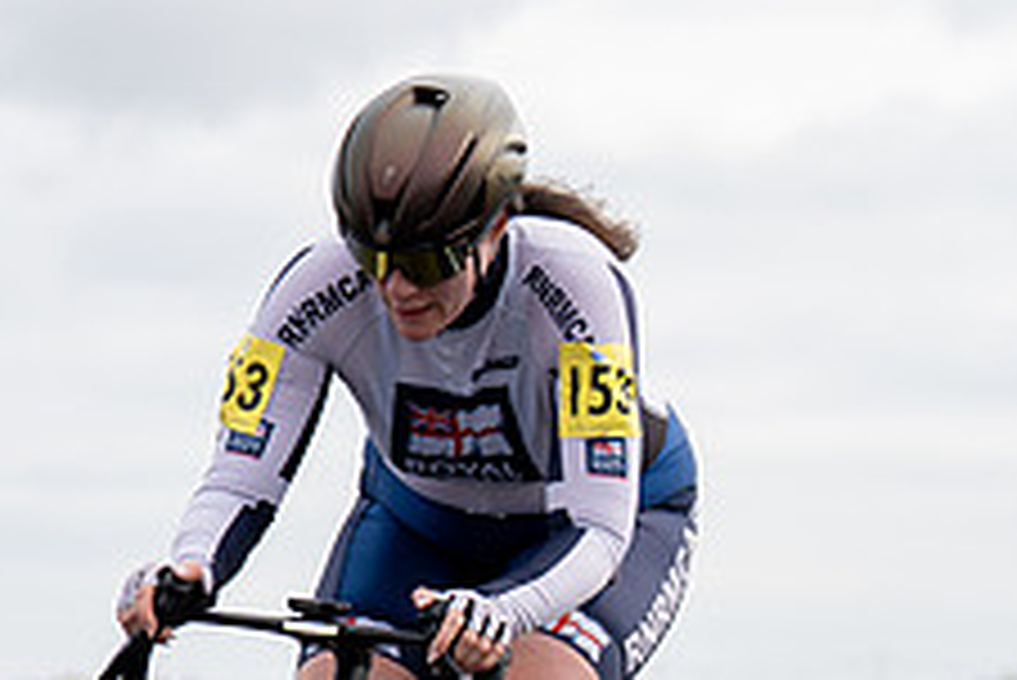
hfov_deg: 6.2
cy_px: 812
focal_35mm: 334
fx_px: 9441
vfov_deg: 4.1
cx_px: 474
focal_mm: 86
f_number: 3.5
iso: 125
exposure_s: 1/800
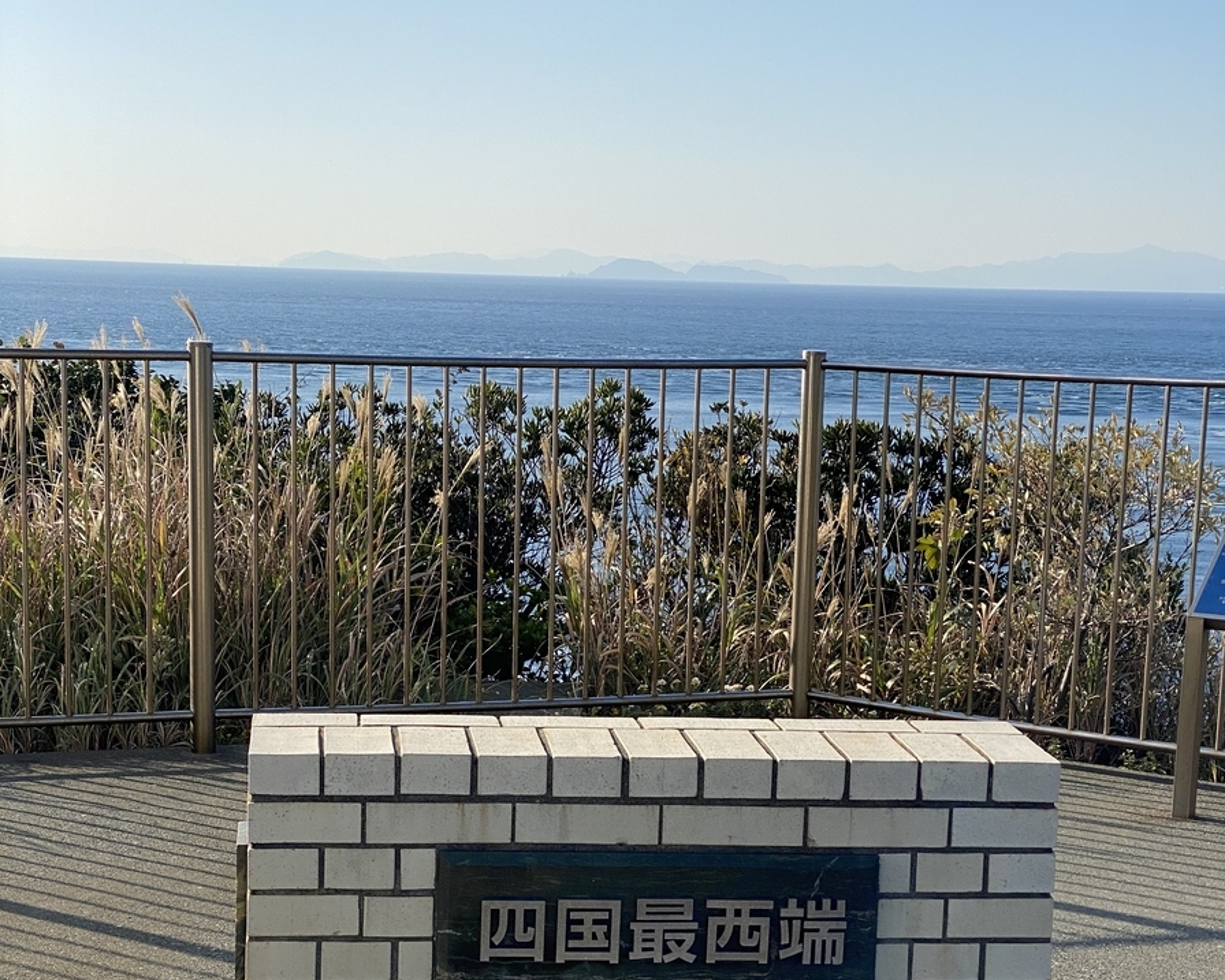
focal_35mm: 68
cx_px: 614
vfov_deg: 22.3
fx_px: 2466
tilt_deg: -8.9
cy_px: 711
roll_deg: -1.9
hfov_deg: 27.9
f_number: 2
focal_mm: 6
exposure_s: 1/2083
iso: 20
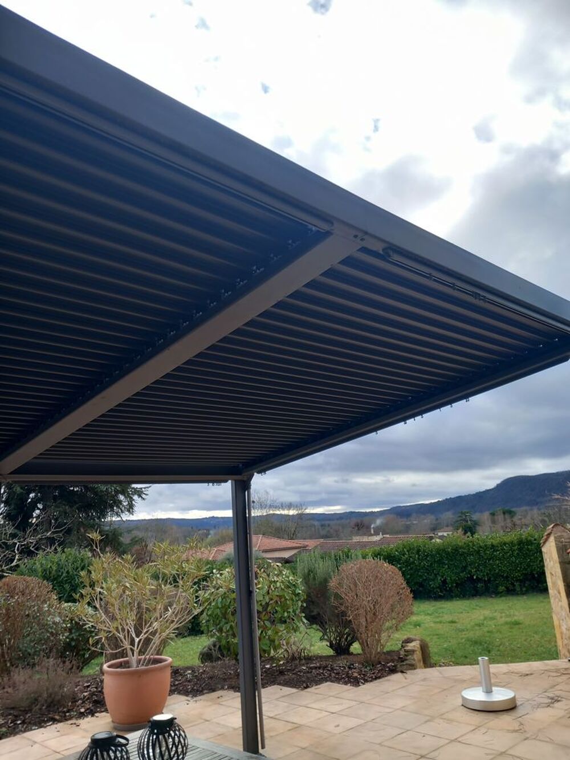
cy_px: 380
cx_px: 285
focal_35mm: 27
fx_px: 593
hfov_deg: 51.4
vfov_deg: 65.3
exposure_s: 1/100
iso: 25
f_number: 1.8
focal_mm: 4
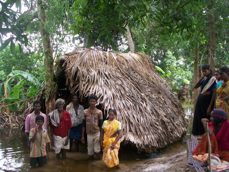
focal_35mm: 36
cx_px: 114
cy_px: 86
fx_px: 238
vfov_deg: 39.7
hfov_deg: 51.4
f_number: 2.7
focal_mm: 6
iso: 80
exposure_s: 1/100
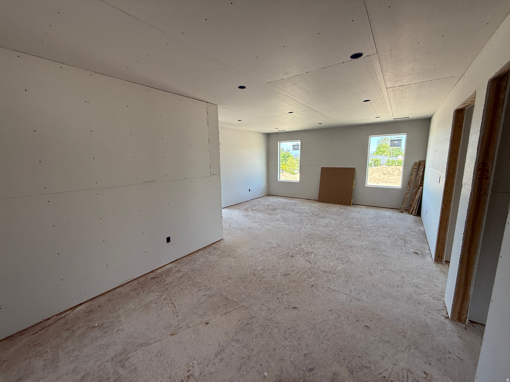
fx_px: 206
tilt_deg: -9.4
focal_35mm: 14
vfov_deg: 85.7
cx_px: 255
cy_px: 191
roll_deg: +2.1
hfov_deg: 102.1
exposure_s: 1/99
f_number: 2.2
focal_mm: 2.22
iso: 80
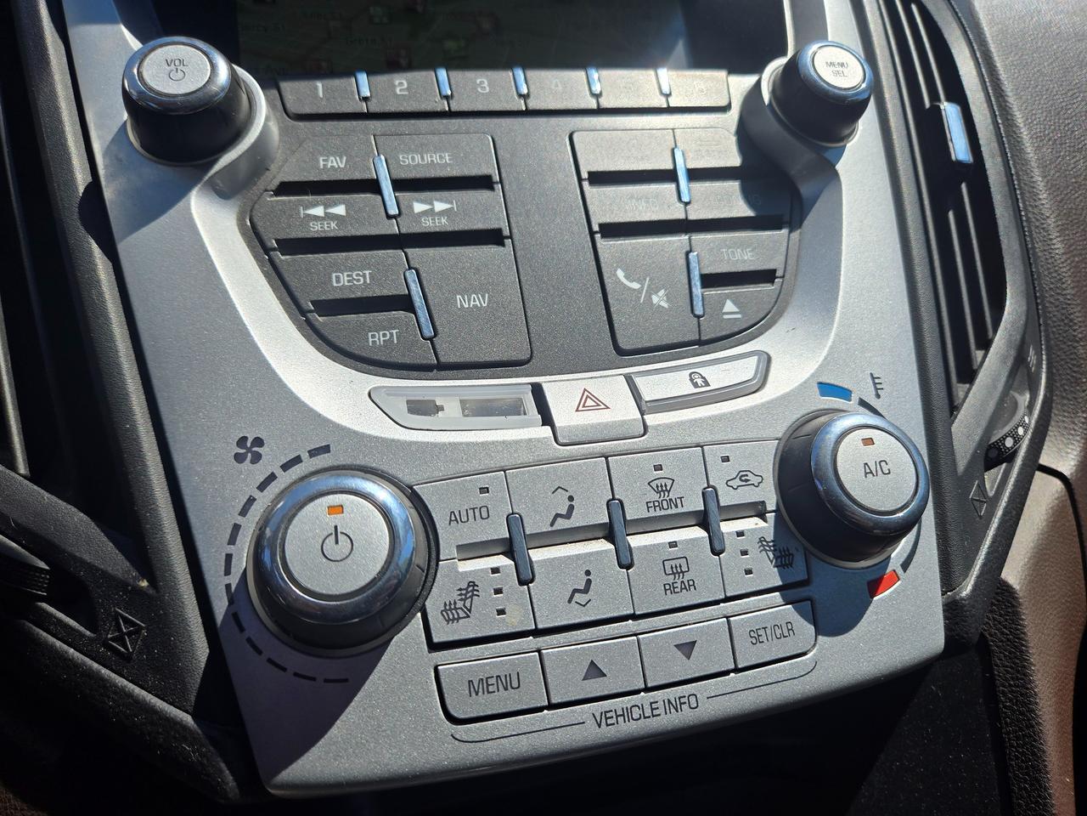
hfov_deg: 73.9
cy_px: 408
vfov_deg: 58.9
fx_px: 722
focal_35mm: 23
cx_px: 544
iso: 25
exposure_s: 1/2503
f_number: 1.8
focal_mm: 5.4
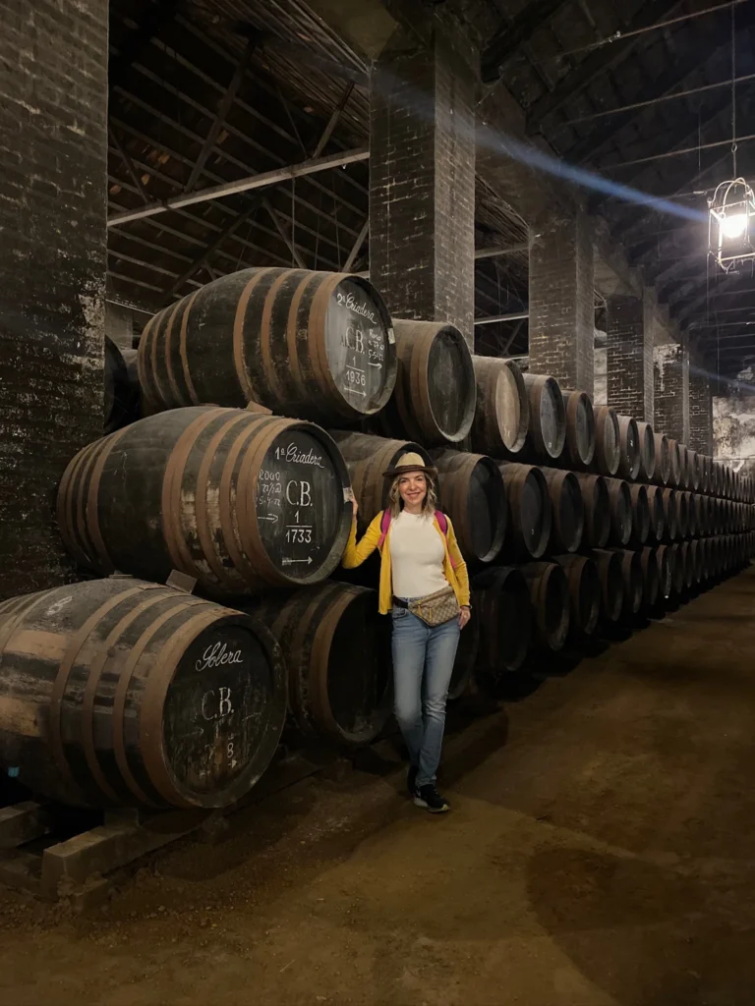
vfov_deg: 67.3
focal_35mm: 26
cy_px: 503
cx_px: 378
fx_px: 756
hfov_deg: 53.1
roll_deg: -0.3
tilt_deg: +2.0
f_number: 1.8
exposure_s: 1/14
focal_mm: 4.25
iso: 1000
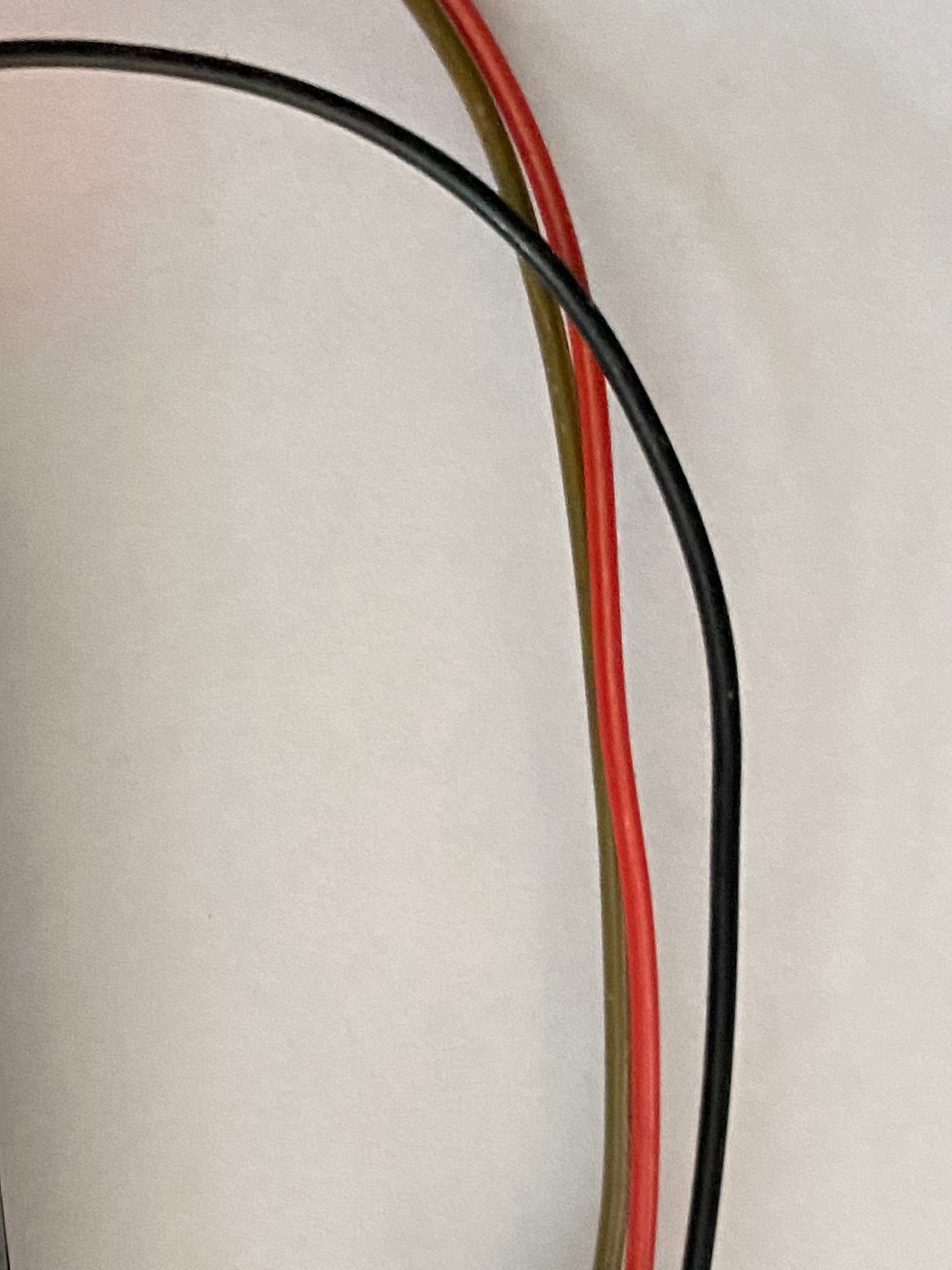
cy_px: 680
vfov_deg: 26.0
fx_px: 2751
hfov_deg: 18.2
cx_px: -303
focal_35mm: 75
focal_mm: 4.25
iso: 500
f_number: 1.8
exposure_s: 1/58
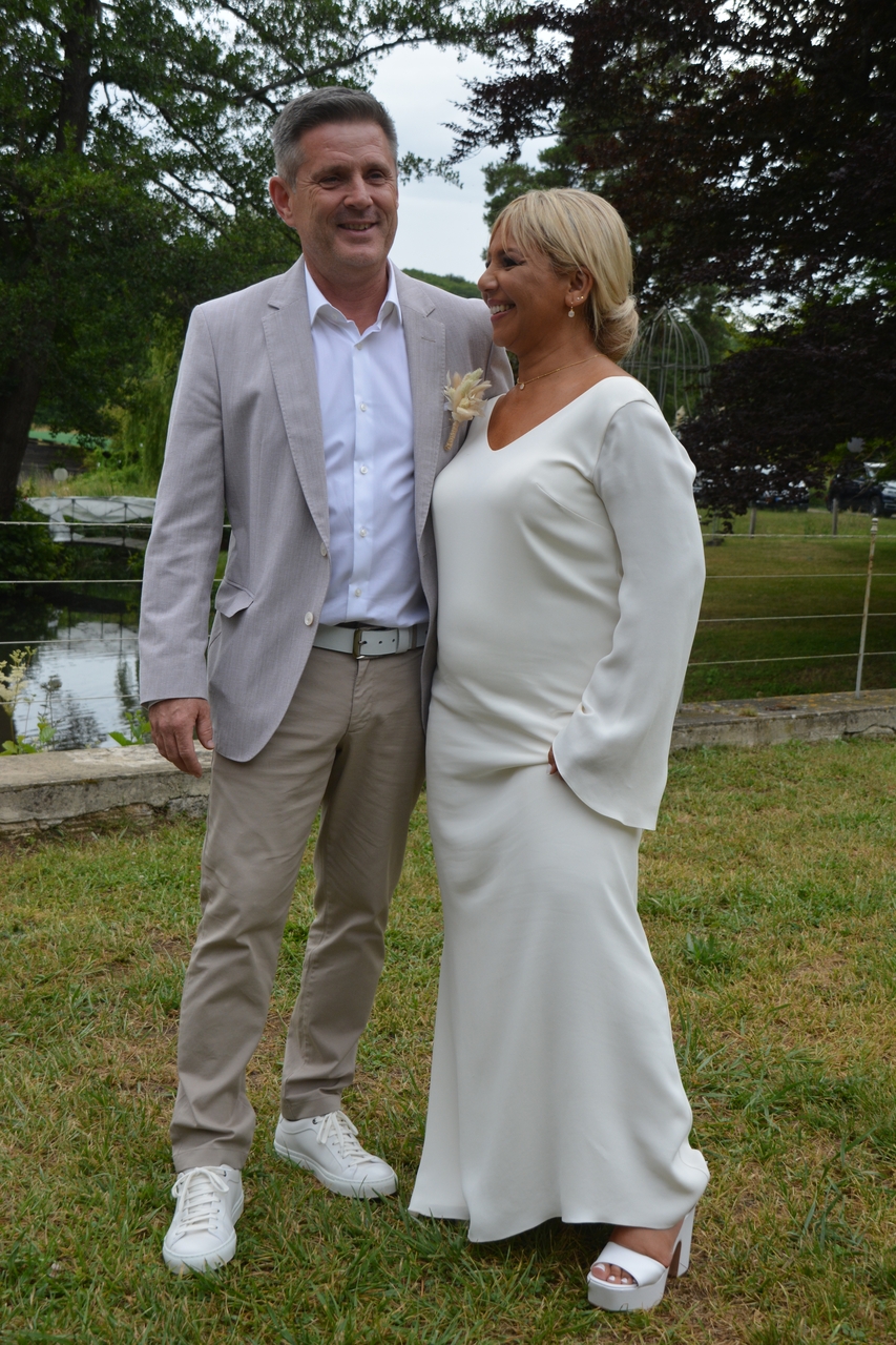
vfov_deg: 43.6
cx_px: 448
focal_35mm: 45
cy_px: 672
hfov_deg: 29.9
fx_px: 1680
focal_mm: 30
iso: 400
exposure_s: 1/125
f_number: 5.6
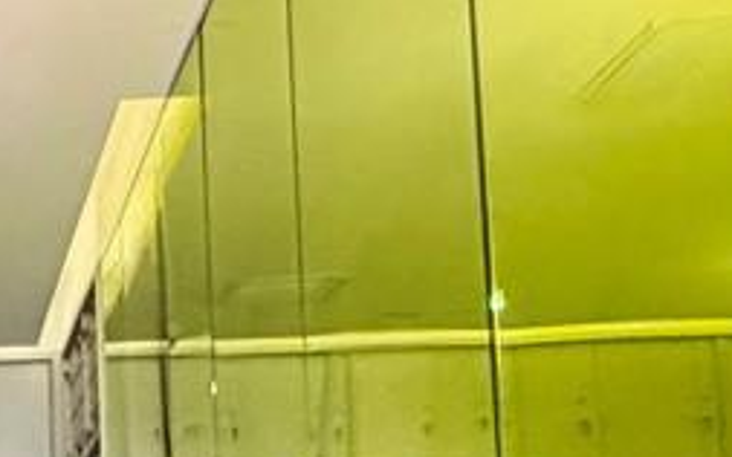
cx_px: -524
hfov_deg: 18.2
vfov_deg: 13.5
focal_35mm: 94
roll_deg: -0.8
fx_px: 1875
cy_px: 567
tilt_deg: +9.6
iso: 320
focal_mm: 2.22
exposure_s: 1/120
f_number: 2.2
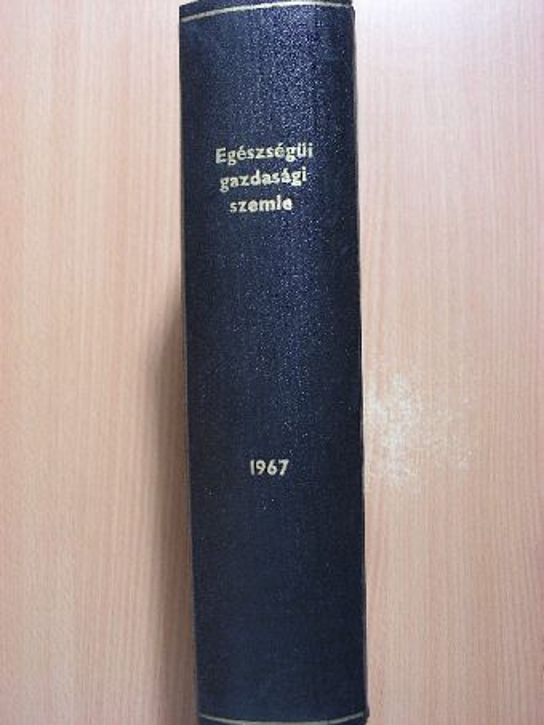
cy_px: 362
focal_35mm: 44
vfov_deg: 42.9
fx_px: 922
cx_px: 272
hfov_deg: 32.9
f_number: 3.5
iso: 87
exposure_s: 1/30.3
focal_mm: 7.4
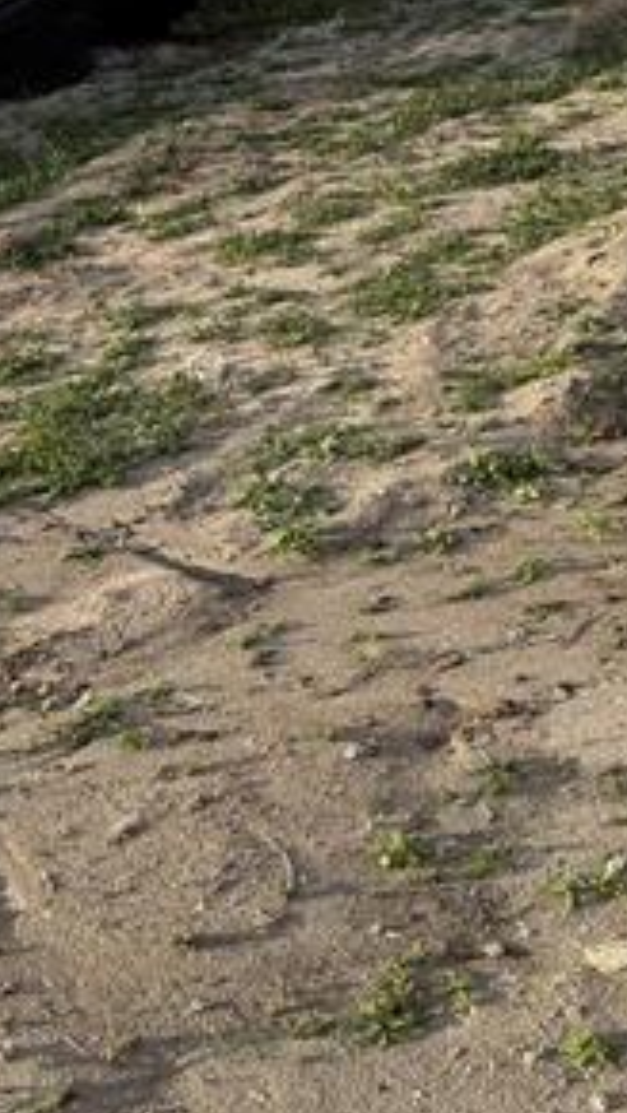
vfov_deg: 29.2
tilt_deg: -14.3
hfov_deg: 17.0
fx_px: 2036
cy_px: 99
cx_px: 654
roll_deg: +0.8
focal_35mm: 69
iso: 80
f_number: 1.78
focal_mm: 6.76
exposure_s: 1/3584
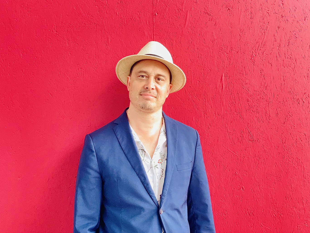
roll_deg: +0.6
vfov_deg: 27.5
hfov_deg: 36.2
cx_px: 155
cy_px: 115
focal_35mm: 53
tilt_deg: -1.2
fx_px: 475
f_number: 2
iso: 250
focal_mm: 6
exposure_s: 1/60
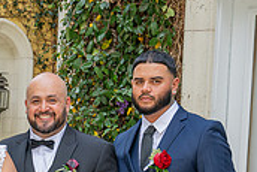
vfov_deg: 10.0
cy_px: 273
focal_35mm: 132
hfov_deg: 15.1
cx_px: -32
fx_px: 943
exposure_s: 1/200
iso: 200
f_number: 4.5
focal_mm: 37
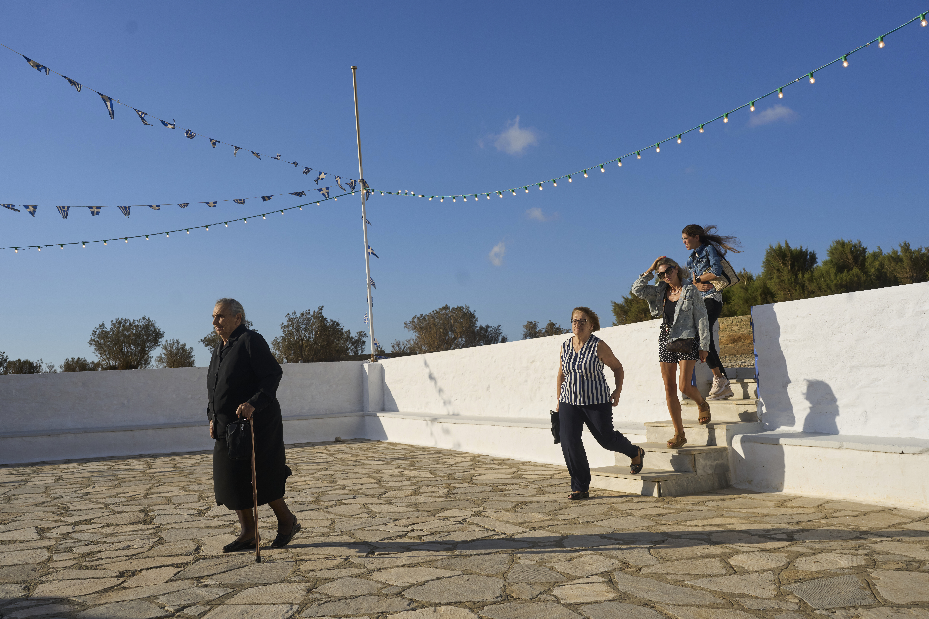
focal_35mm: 35
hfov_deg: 54.4
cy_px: 310
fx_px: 903
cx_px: 464
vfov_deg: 37.9
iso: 250
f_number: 6.3
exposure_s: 1/2000
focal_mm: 35
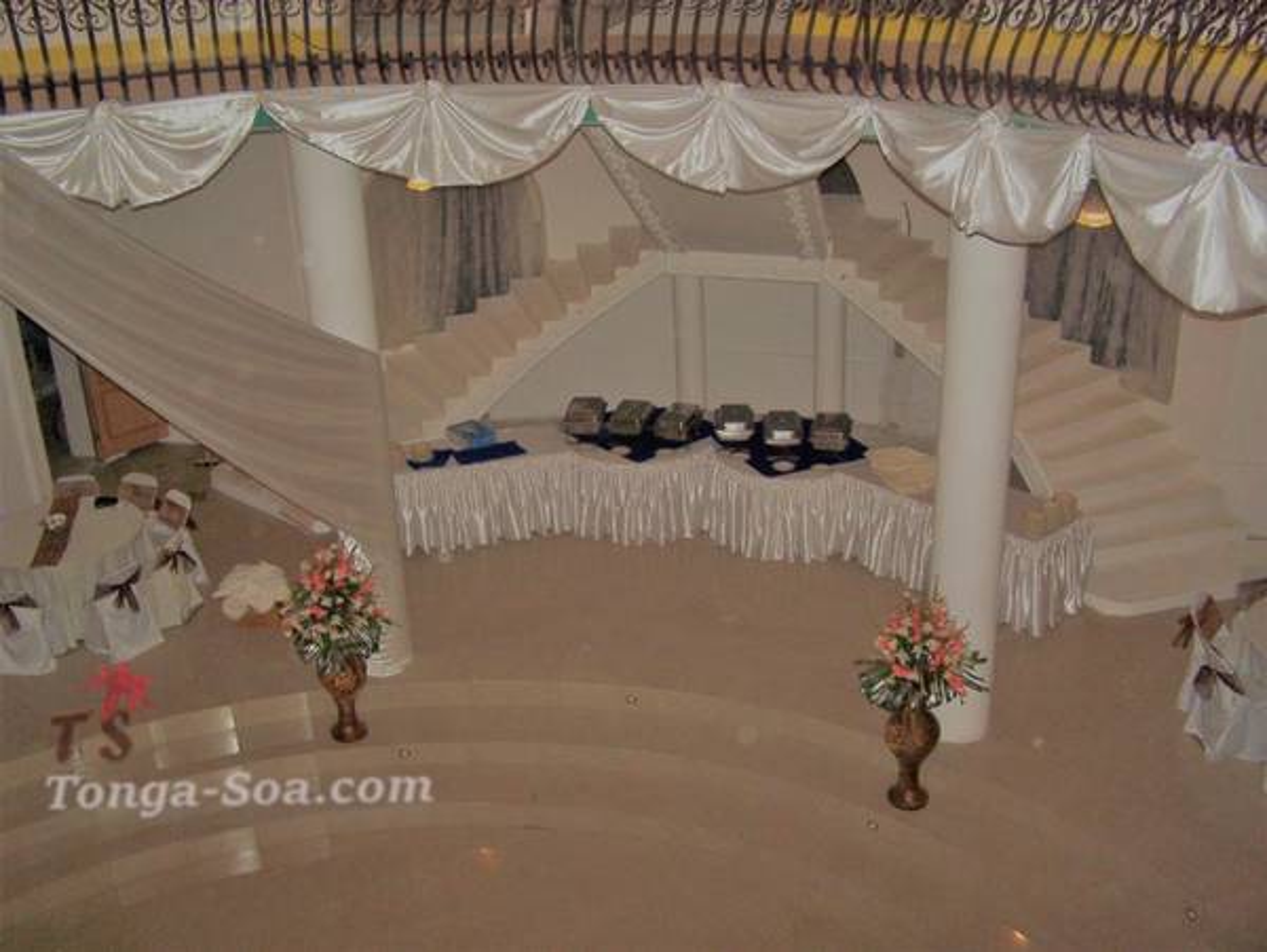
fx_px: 1392
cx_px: 634
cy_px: 476
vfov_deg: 37.8
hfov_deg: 48.9
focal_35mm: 38
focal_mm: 6.3
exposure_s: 1/60
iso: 140
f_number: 2.8
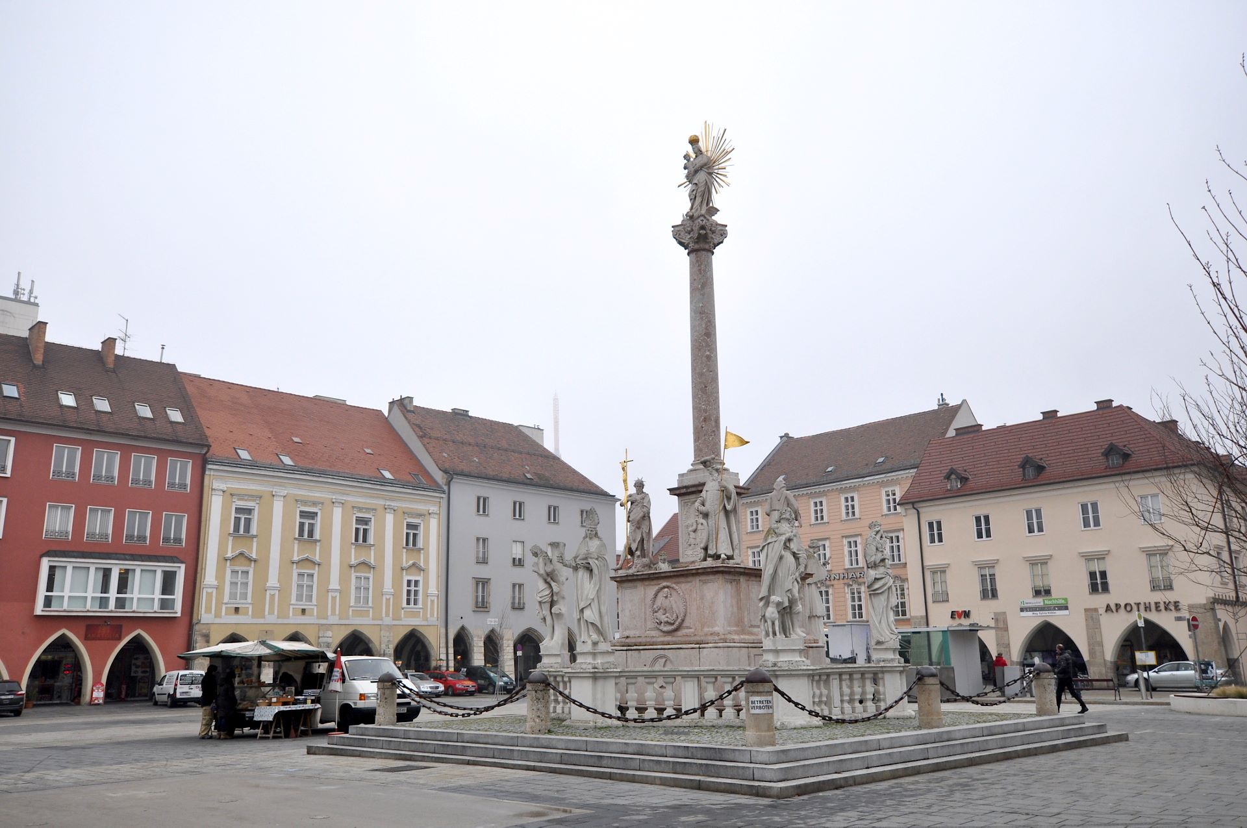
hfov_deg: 62.0
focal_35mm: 30
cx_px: 624
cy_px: 414
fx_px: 1038
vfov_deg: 43.5
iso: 400
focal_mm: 20
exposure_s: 1/250
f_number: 9
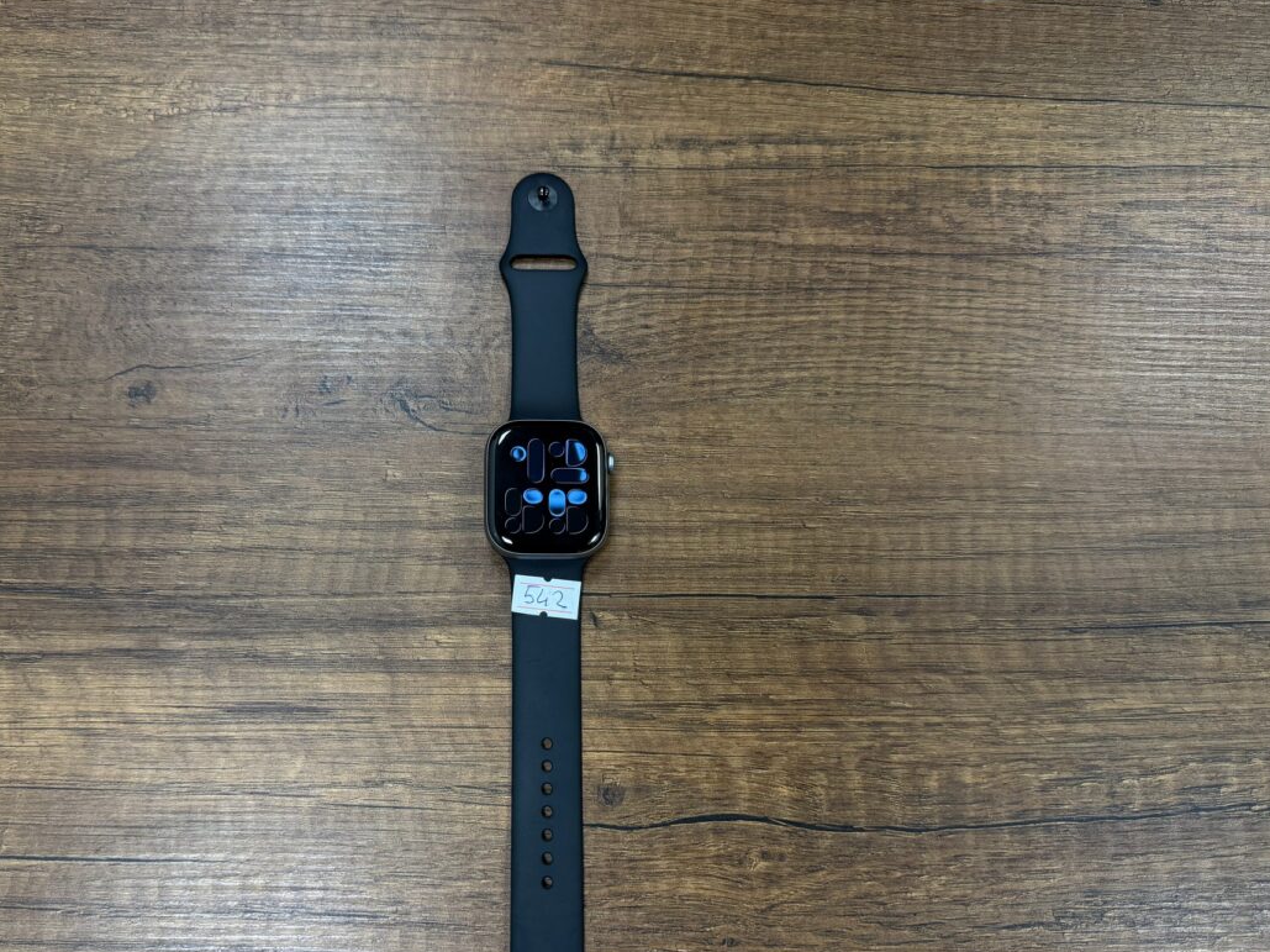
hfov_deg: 63.1
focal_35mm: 28
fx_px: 1027
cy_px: 552
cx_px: 541
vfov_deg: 49.5
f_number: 1.78
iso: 200
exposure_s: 1/100
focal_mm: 6.76
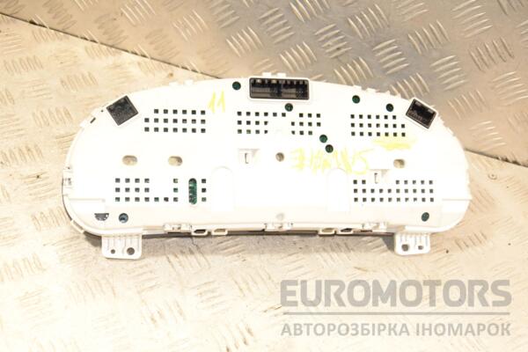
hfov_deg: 38.9
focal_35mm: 51
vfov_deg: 26.5
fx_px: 748
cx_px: 264
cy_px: 176
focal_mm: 34
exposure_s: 1/200
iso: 1600
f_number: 5.6
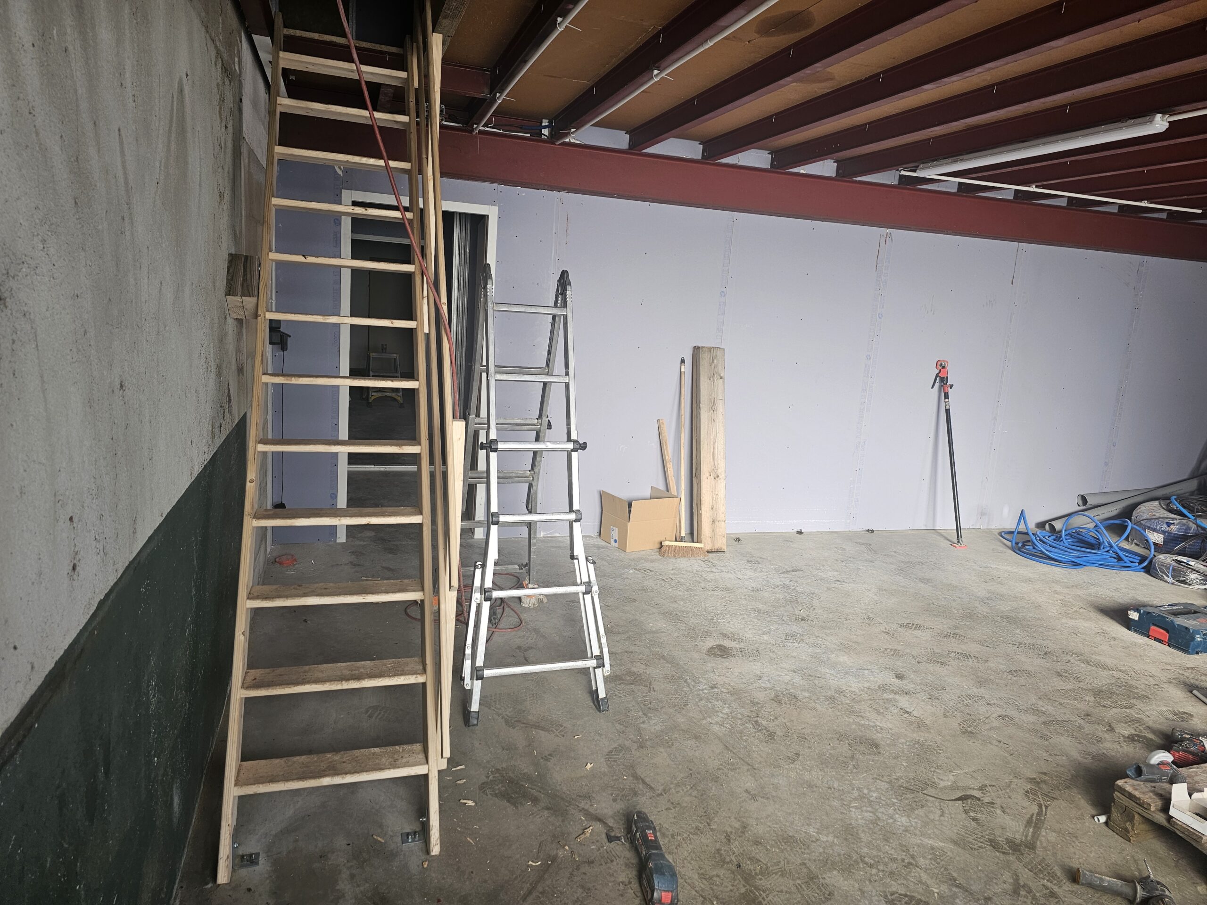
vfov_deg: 58.9
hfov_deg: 73.9
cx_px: 604
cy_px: 452
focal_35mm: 23
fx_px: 802
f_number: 1.7
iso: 40
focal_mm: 6.3
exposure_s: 1/120
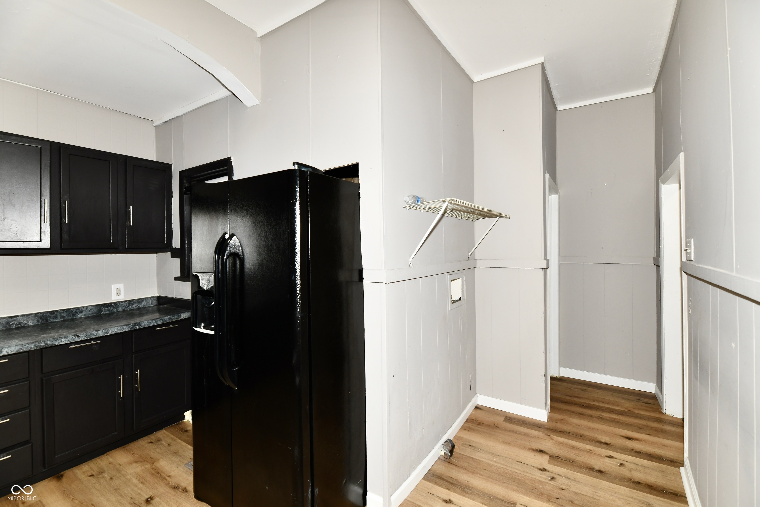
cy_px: 254
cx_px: 380
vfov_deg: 81.2
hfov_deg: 104.3
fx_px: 296
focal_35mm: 14
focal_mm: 14
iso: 640
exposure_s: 1/60
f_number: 6.3
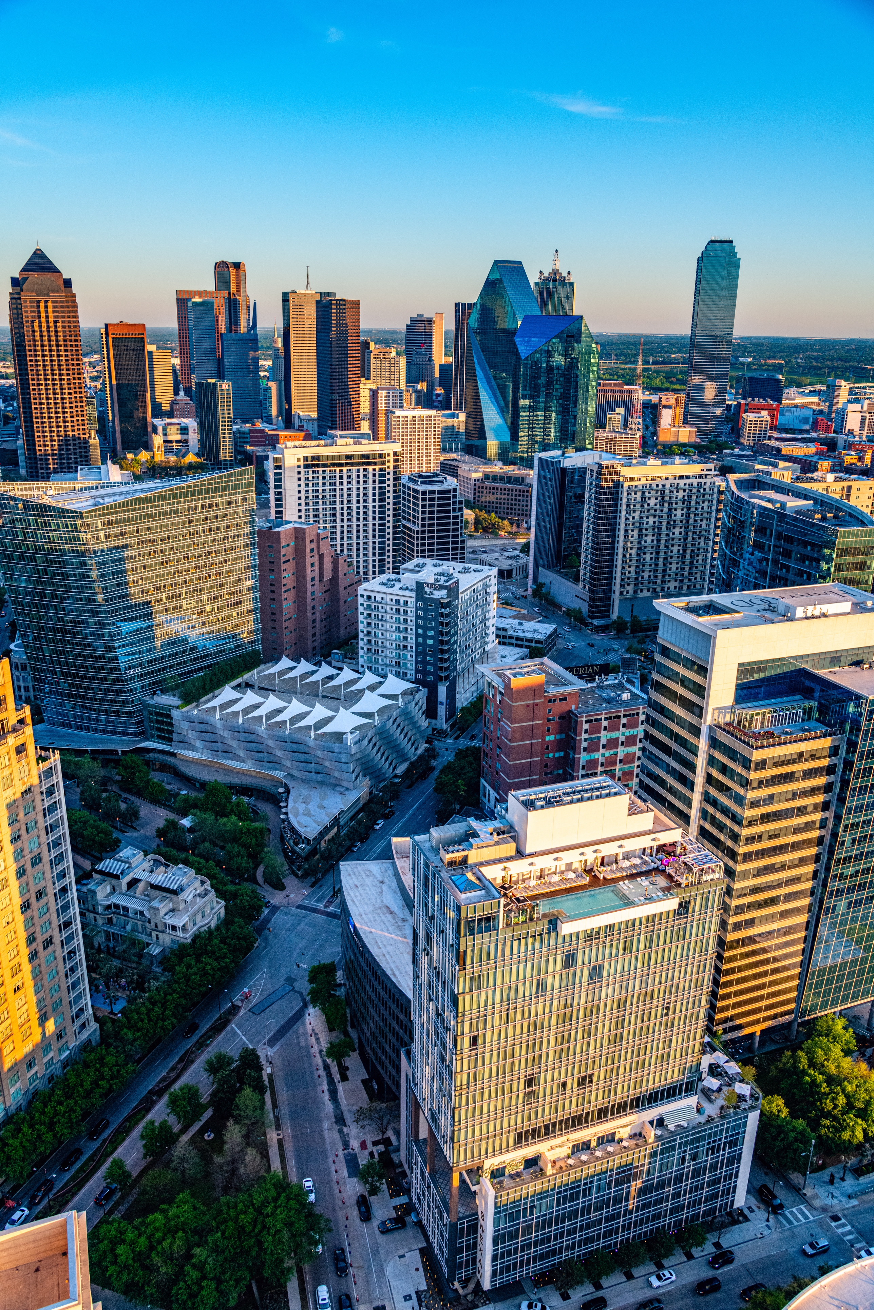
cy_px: 655
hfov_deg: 47.9
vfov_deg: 67.4
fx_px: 983
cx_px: 437
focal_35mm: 27
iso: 800
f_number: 7.1
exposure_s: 1/500
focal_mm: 27
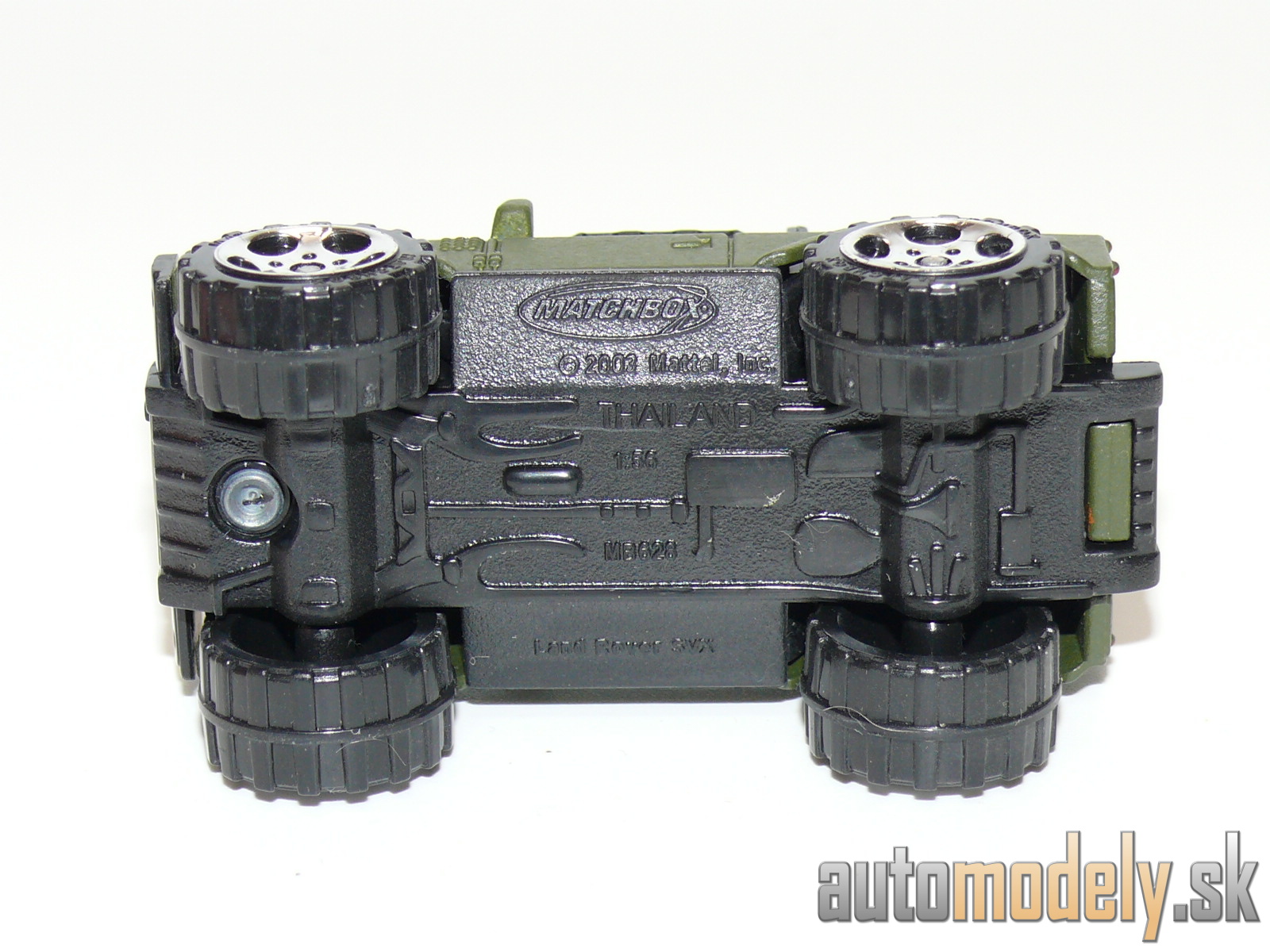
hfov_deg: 17.6
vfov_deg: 13.2
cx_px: 635
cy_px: 476
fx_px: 4109
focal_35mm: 112
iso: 100
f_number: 4
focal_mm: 14.1
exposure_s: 1/30
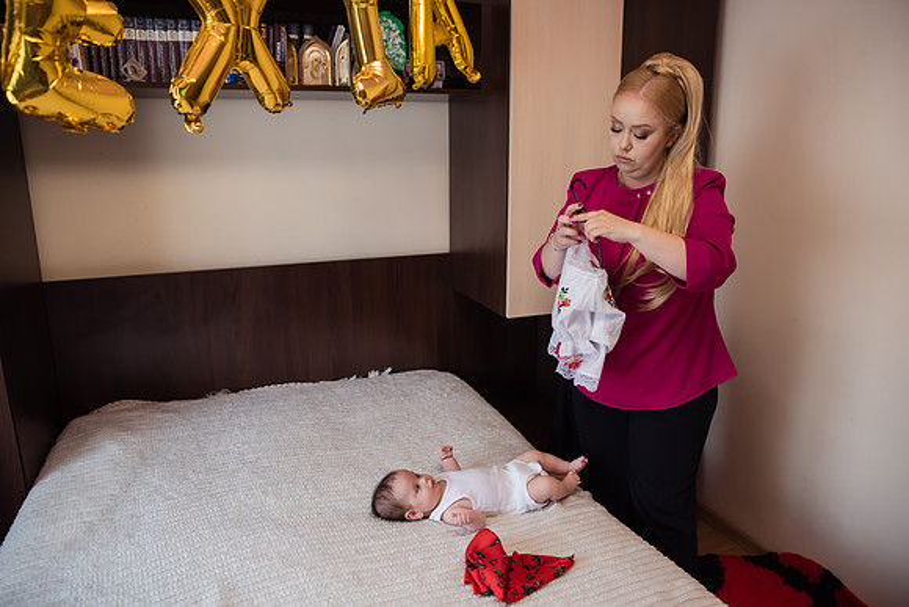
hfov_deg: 69.4
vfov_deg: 49.6
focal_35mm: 26
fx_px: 657
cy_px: 304
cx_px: 454
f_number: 3.2
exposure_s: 1/200
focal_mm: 26
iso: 400
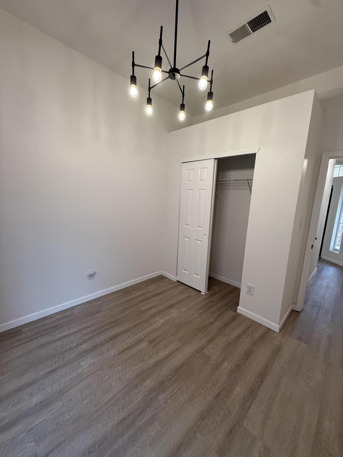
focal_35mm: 14
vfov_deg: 102.1
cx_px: 172
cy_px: 228
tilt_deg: -8.5
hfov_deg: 85.7
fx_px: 185
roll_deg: -2.3
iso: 200
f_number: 2.2
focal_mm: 2.22
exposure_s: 1/120
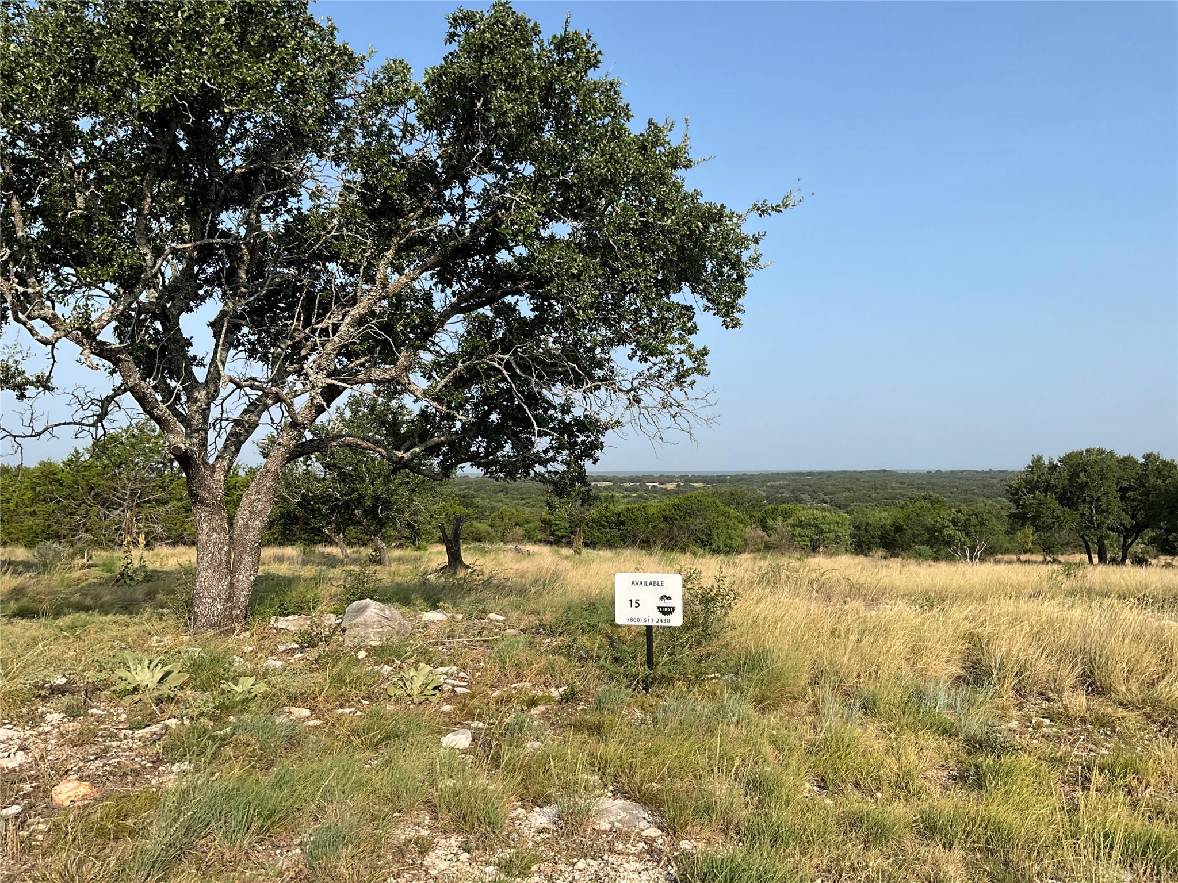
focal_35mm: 29
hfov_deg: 61.7
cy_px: 442
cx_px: 589
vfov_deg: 48.2
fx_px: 987
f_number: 1.8
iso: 25
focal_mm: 3
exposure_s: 1/1786
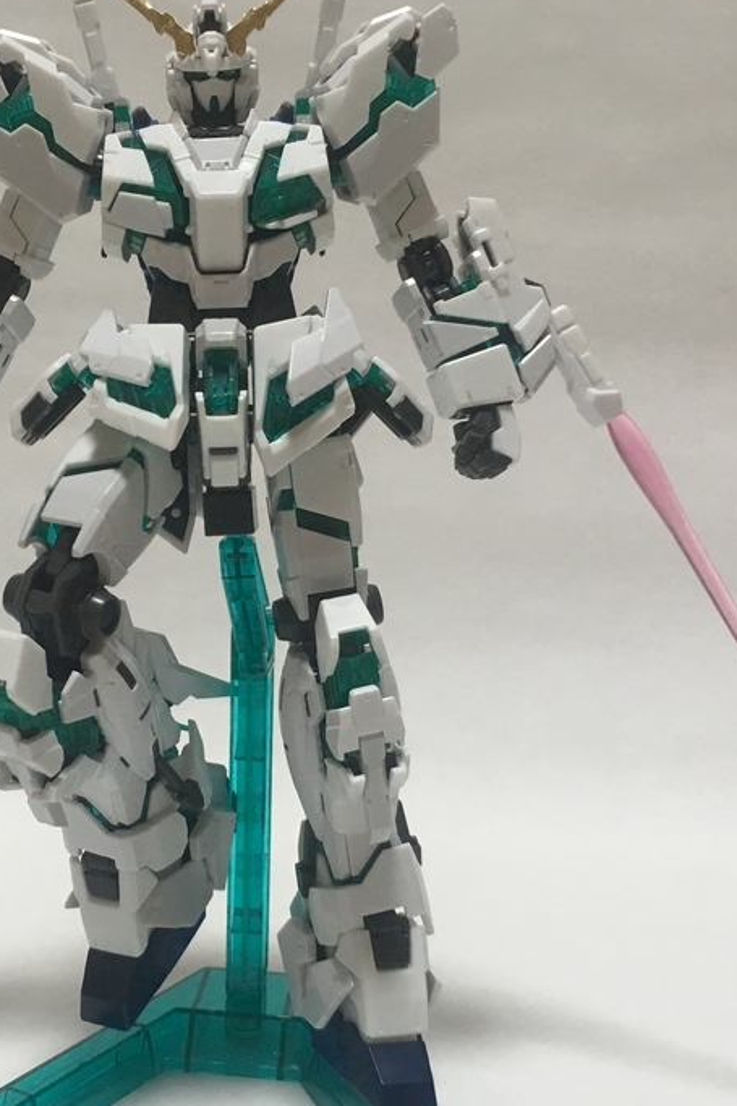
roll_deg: -1.7
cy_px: 578
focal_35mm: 53
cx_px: 240
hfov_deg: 25.4
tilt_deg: -10.0
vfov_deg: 37.5
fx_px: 1628
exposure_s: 1/30
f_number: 2.2
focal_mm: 4.15
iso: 80
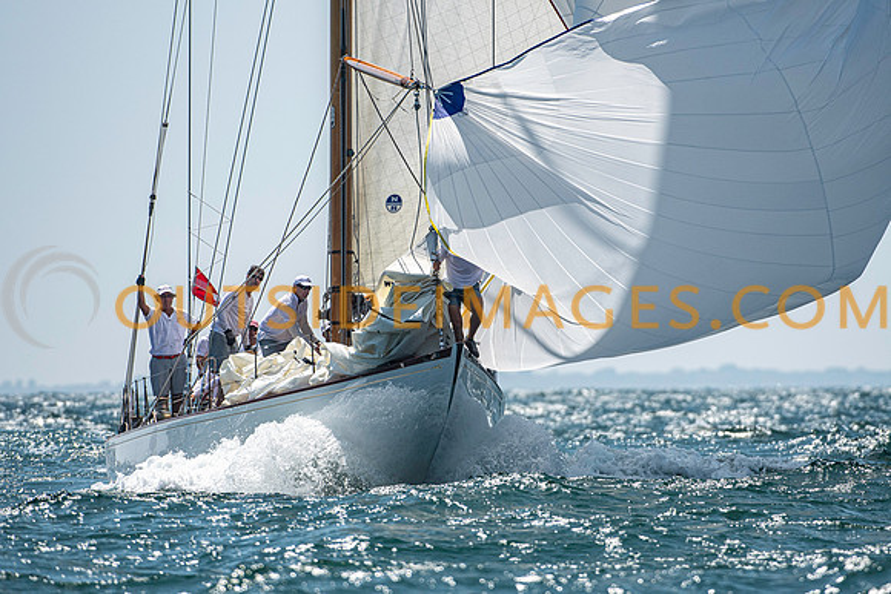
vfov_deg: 2.5
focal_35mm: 540
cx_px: 446
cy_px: 297
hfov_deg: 3.8
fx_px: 13368
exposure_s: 1/3200
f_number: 5.6
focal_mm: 360
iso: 400
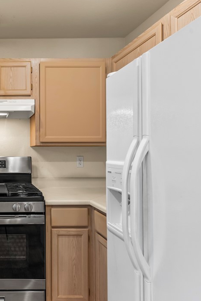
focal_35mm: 28
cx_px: -9
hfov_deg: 39.6
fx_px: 235
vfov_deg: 65.5
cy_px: 152
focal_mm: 18
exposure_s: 1/3
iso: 400
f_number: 8
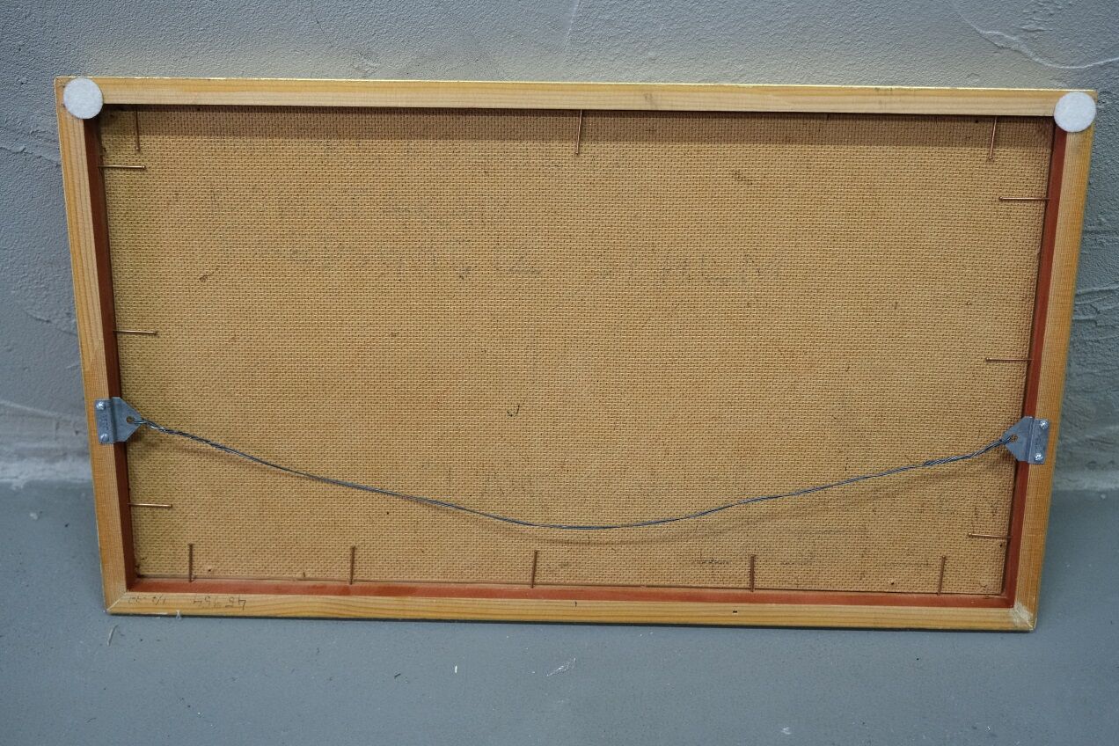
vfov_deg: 32.6
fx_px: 1274
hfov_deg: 47.4
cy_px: 373
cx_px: 560
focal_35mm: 41
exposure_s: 1/40
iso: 1600
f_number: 4
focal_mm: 27.5
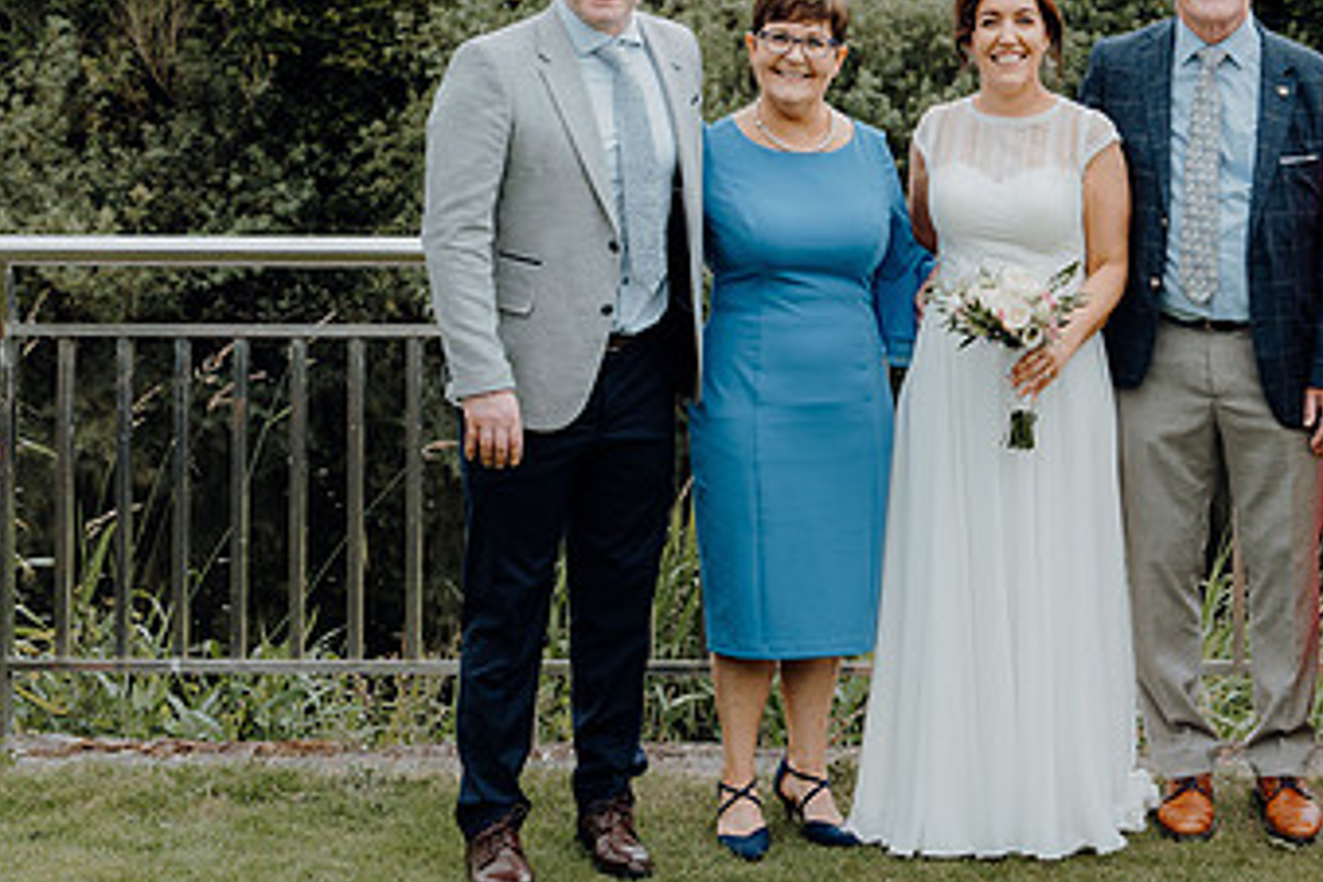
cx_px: 1026
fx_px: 3270
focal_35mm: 89
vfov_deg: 15.3
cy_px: 189
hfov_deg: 22.6
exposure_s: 1/250
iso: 250
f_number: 5.6
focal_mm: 52
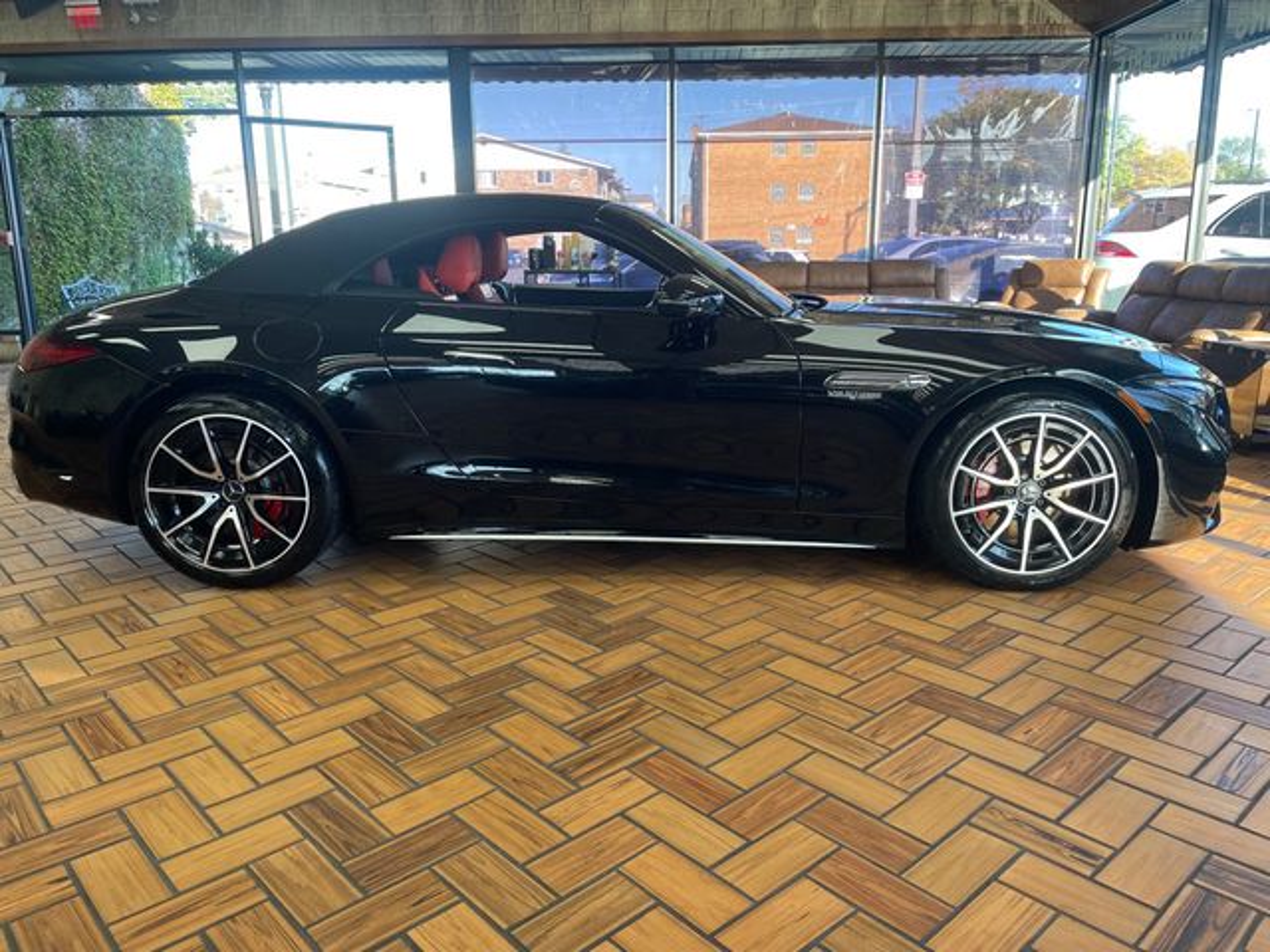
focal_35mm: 26
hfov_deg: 67.3
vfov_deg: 53.1
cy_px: 476
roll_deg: +1.6
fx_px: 954
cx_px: 635
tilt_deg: -12.3
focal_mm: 4.2
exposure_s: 1/120
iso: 40
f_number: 1.6
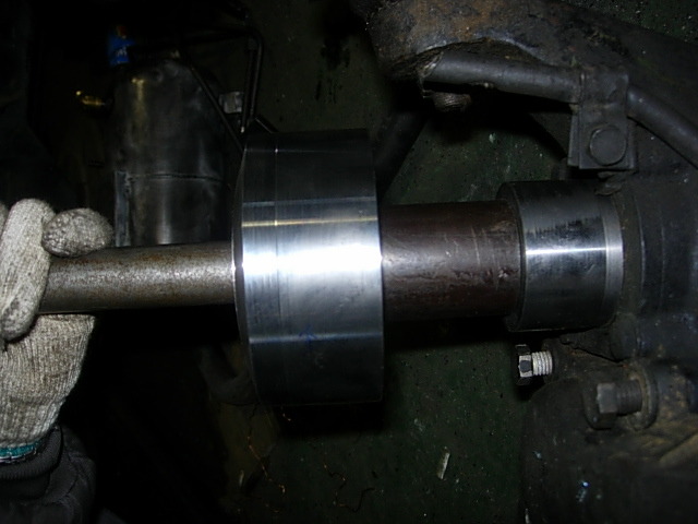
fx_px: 766
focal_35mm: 38
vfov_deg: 37.7
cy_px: 262
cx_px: 349
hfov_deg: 49.0
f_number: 2.8
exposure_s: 1/64
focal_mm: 7.8
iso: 79
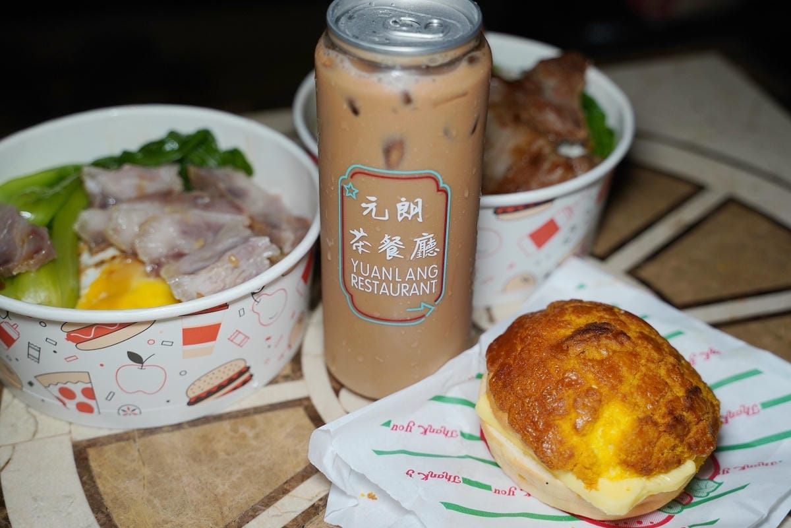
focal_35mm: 50
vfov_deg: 27.0
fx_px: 1099
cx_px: 396
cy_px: 264
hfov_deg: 39.6
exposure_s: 1/160
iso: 800
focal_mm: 50
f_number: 4
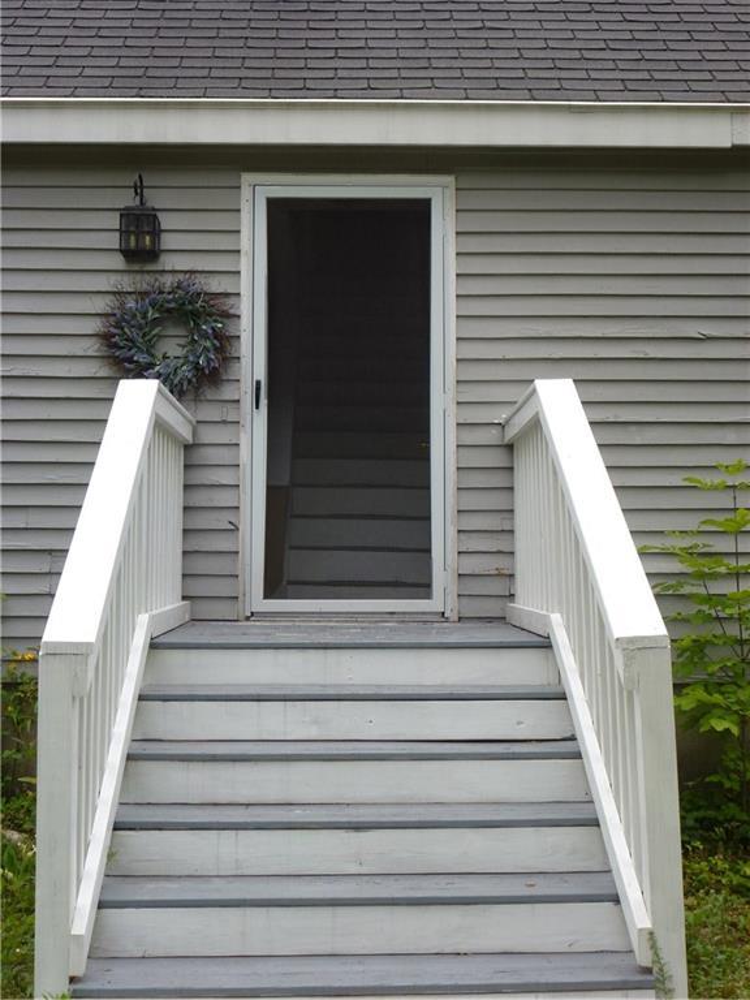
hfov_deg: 35.1
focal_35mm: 41
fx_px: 1184
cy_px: 500
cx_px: 375
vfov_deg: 45.8
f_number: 3.9
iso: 125
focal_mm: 7.4
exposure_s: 1/80
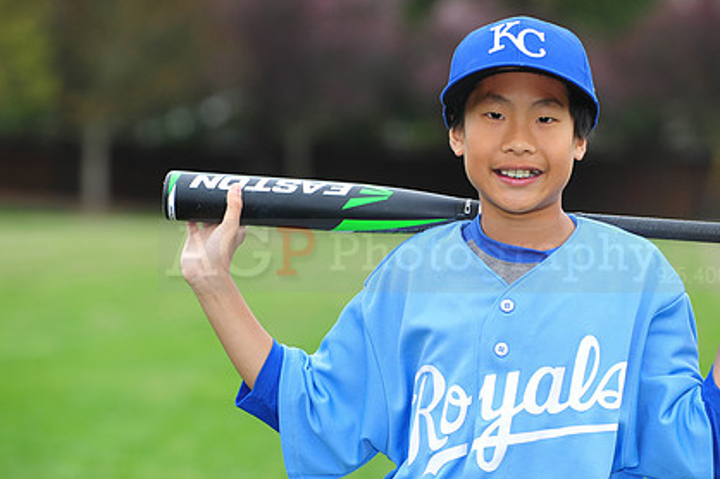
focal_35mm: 215
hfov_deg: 9.6
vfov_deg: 6.4
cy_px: 241
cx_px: 448
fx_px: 4297
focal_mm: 155
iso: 400
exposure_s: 1/400
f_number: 5
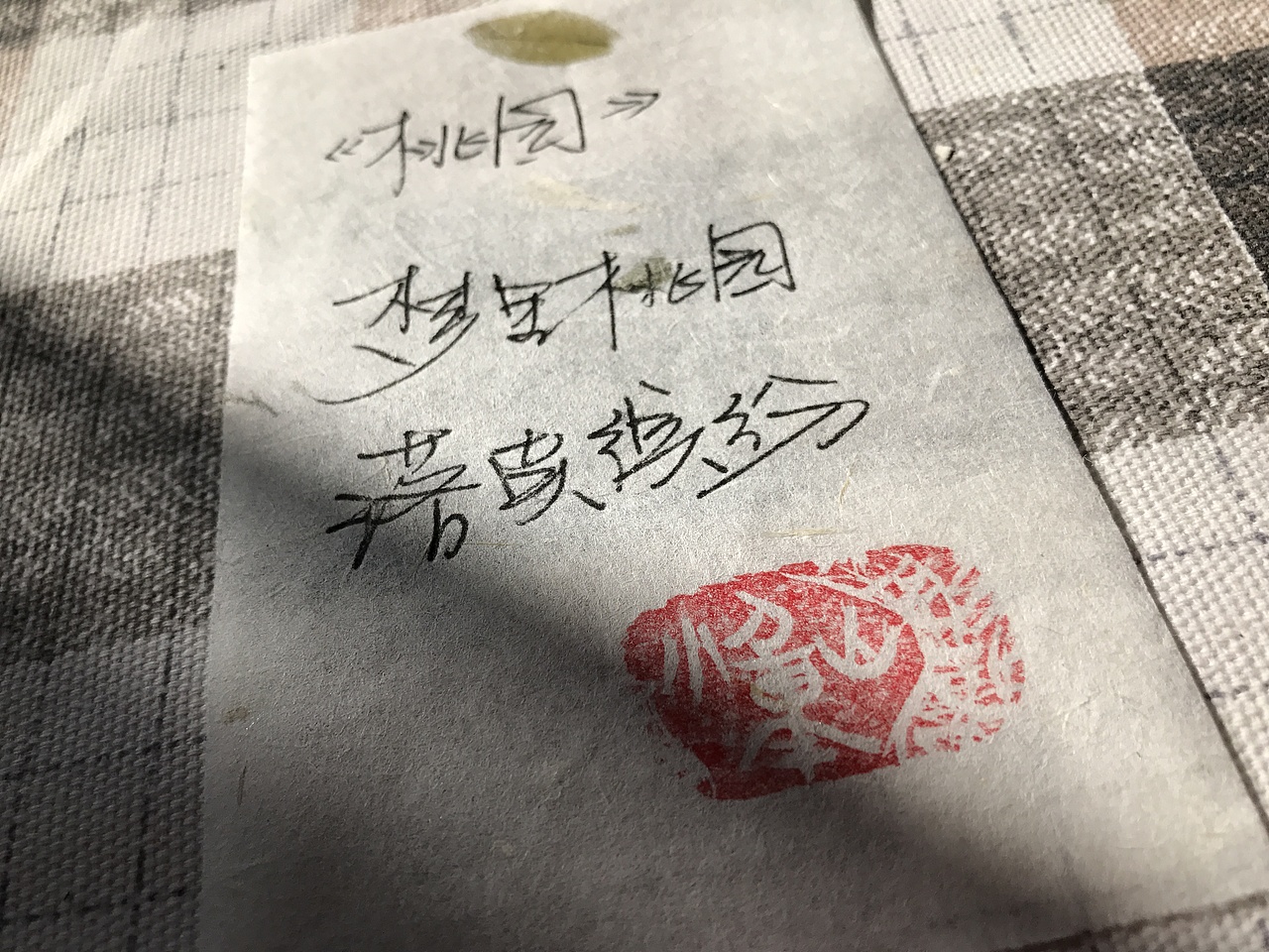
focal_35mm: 28
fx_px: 1026
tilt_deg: -57.4
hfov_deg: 63.4
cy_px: 476
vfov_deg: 49.7
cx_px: 634
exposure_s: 1/4000
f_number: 1.8
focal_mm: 3.99
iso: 20
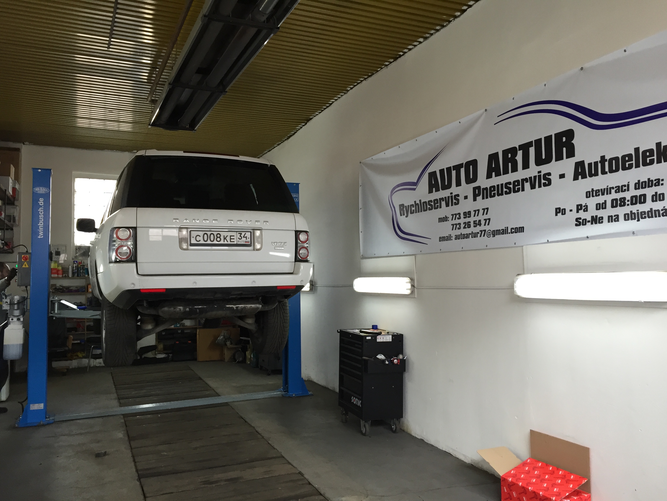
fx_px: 559
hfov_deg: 61.7
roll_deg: +1.4
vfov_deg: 48.2
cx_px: 334
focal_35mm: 29
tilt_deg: +4.8
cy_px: 250
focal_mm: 4.15
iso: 50
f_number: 2.2
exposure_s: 1/33
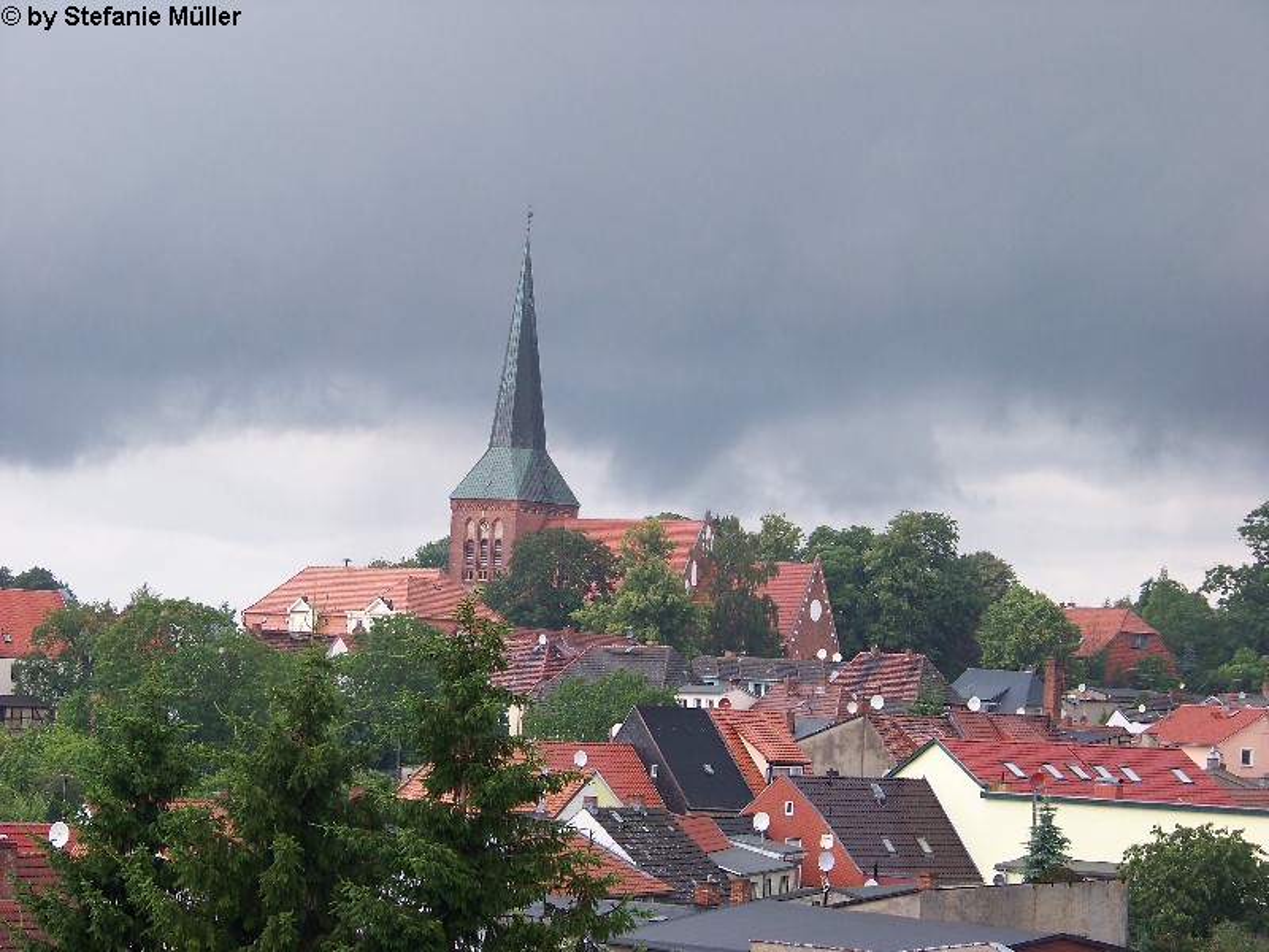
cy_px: 476
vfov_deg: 14.0
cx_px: 634
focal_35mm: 106
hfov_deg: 18.5
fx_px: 3886
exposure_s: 1/40
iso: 64
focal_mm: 17.6
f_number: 3.2
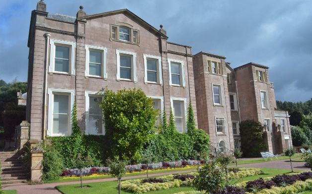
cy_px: 97
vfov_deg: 44.5
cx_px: 155
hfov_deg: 66.5
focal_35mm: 28
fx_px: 238
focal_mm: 18
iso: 3200
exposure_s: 1/1000
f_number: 16
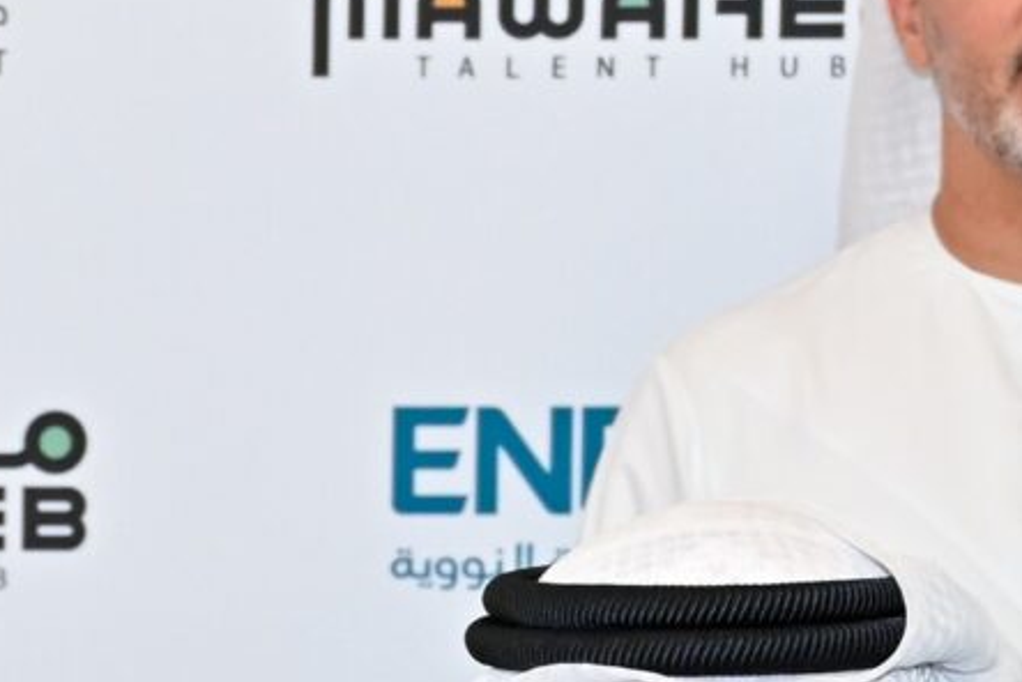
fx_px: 7040
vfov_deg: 5.5
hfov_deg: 8.1
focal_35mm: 248
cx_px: -695
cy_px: 697
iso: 1000
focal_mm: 43
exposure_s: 1/200
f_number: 4
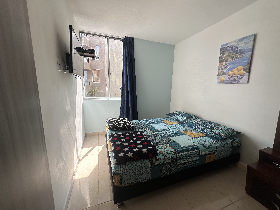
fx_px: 113
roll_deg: -1.3
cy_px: 105
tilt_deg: -9.0
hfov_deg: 102.1
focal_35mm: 14
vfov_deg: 85.7
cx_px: 140
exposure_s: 1/244
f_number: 2.2
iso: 40
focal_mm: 2.22
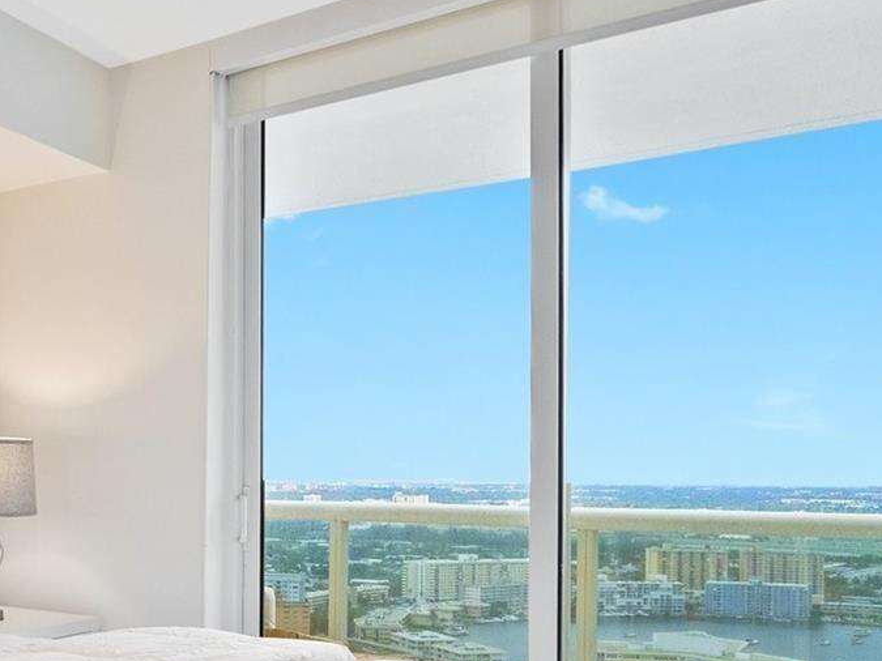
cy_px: 537
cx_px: -43
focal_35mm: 41
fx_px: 1044
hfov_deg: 39.2
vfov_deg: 34.0
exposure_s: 1/20
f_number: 8
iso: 280
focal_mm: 12
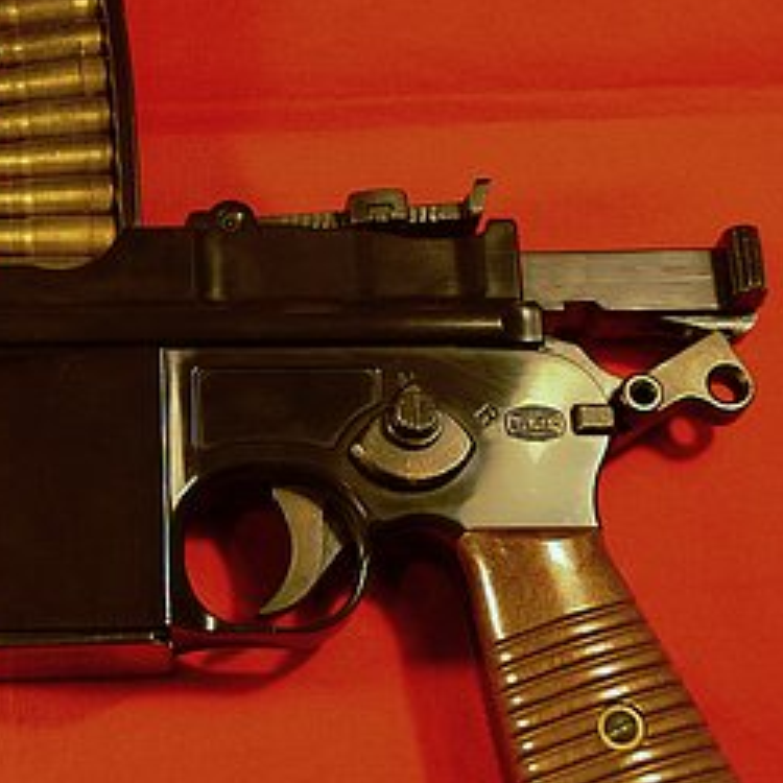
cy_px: 438
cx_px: 9
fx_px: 2175
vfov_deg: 20.4
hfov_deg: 19.8
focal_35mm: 85
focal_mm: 10
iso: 80
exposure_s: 1/15
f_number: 3.2
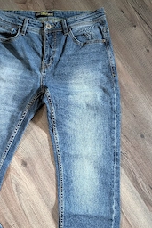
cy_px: 166
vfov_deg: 48.0
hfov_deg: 33.8
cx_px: 45
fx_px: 247
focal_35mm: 39
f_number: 1.68
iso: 394
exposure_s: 1/23.9
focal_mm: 6.9
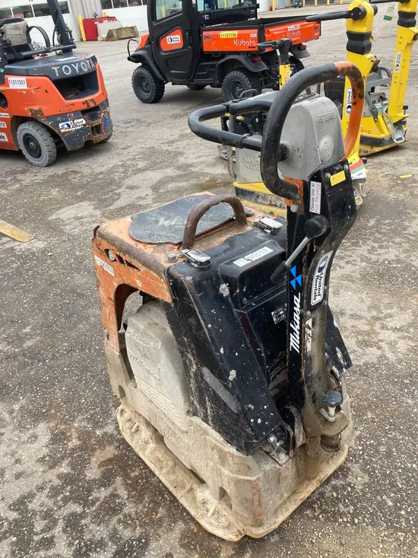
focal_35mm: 28
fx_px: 451
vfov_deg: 63.4
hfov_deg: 49.8
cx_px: 209
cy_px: 279
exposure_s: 1/122
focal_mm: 3.99
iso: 32
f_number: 1.8
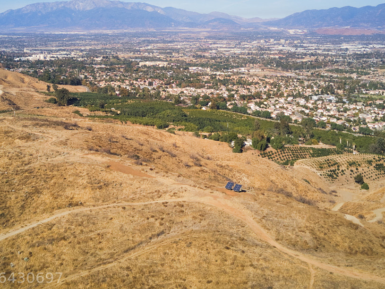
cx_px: 194
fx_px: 567
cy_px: 32
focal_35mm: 51
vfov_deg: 27.6
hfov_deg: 37.5
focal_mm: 4.7
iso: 100
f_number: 2.2
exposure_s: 1/1931
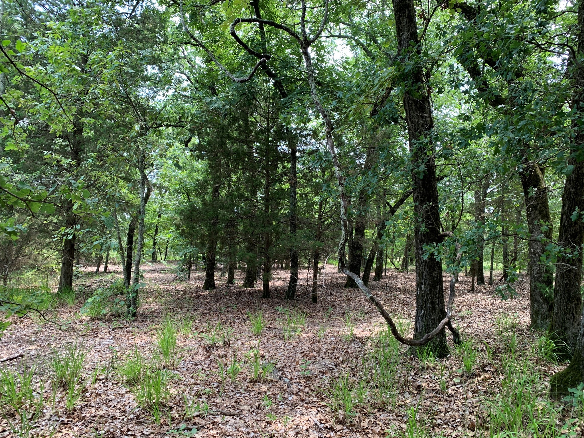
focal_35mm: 26
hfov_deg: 67.3
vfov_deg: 53.1
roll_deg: -1.9
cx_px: 292
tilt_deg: +7.1
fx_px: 439
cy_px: 219
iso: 32
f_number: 1.8
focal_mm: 4.25
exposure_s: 1/122
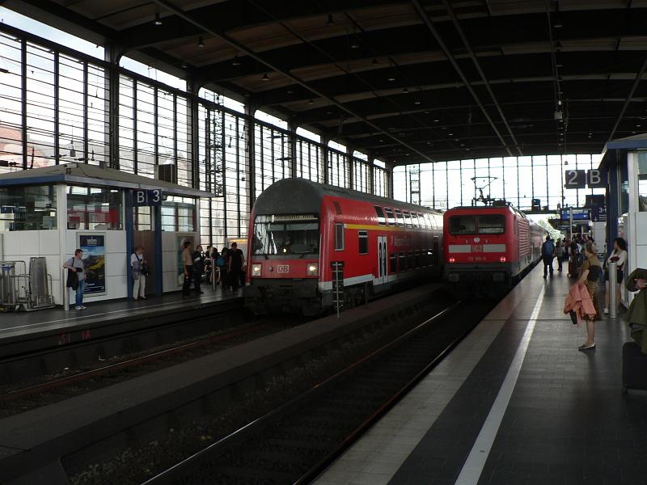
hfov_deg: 51.4
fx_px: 673
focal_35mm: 36
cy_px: 242
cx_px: 324
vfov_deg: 39.7
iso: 80
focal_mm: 6
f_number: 3.2
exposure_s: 1/100
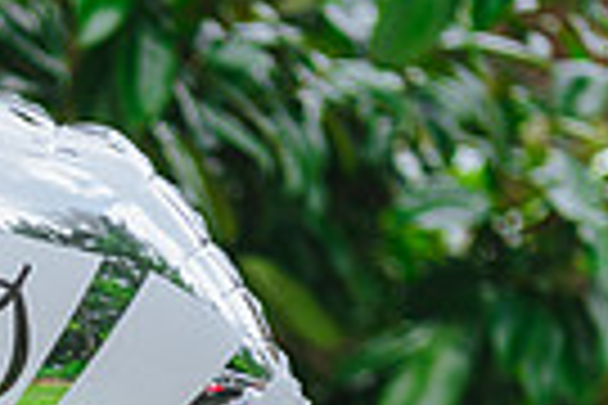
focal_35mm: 266
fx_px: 4492
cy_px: 704
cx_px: -423
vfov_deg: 5.1
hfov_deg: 7.5
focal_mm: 62
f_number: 2.8
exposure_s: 1/160
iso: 100
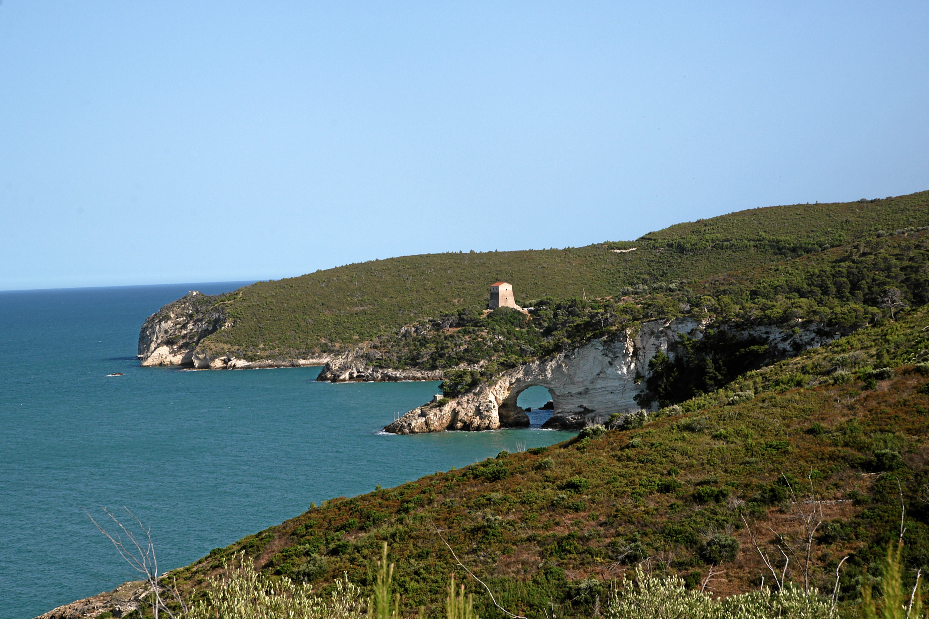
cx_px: 464
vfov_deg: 18.2
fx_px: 1935
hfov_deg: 27.0
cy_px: 310
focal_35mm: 75
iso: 200
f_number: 11
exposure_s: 1/640
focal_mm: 75
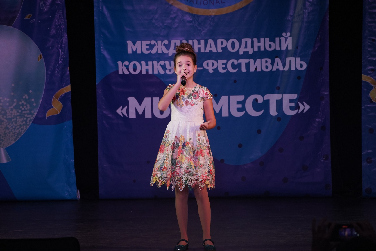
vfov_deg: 7.4
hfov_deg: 11.1
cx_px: 193
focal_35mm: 185
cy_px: 130
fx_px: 1932
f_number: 5.6
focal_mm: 151
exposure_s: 1/250
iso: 1600
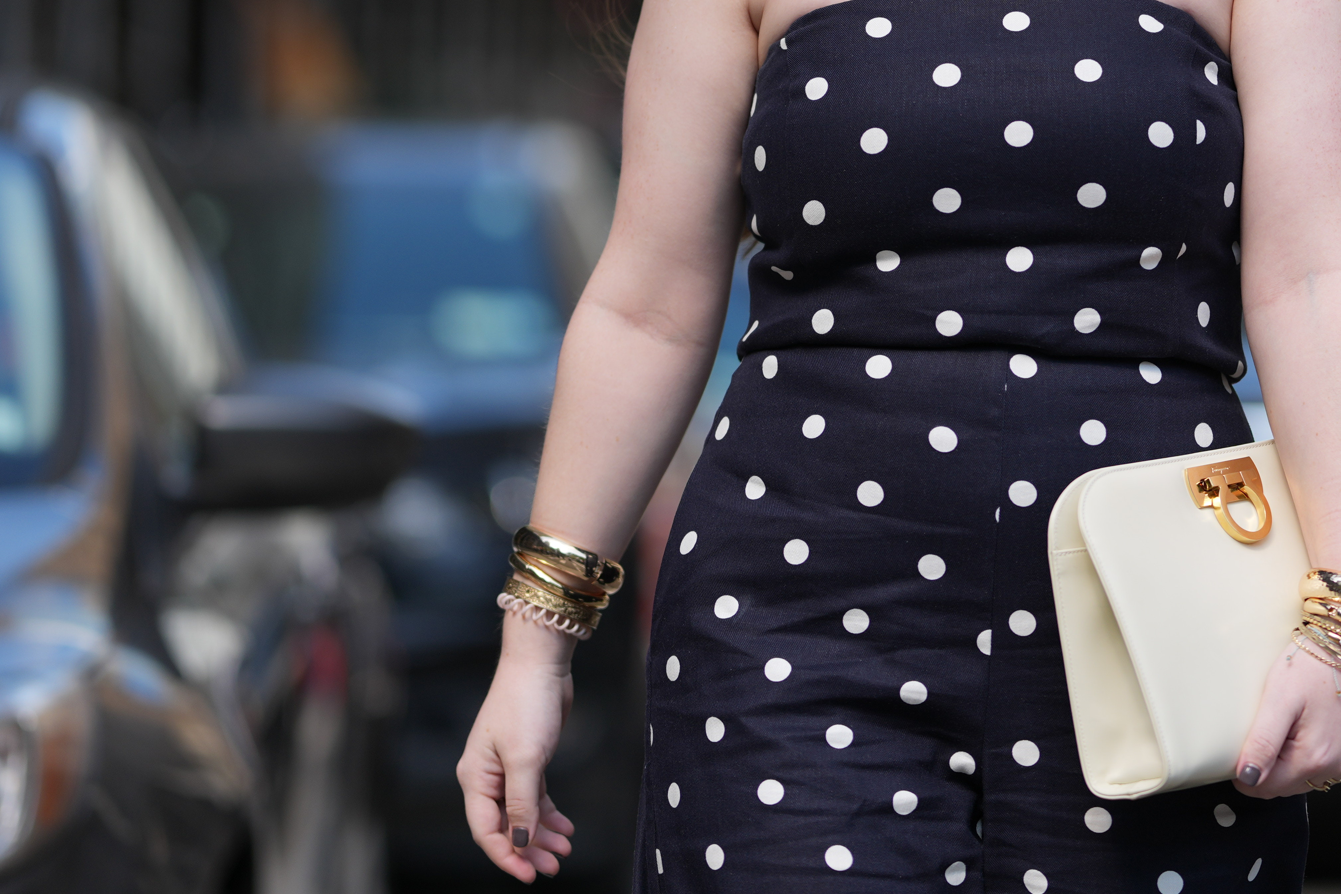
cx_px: 915
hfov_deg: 11.3
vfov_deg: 7.5
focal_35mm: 182
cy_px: 50
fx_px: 6779
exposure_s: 1/2500
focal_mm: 85
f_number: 1.4
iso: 100
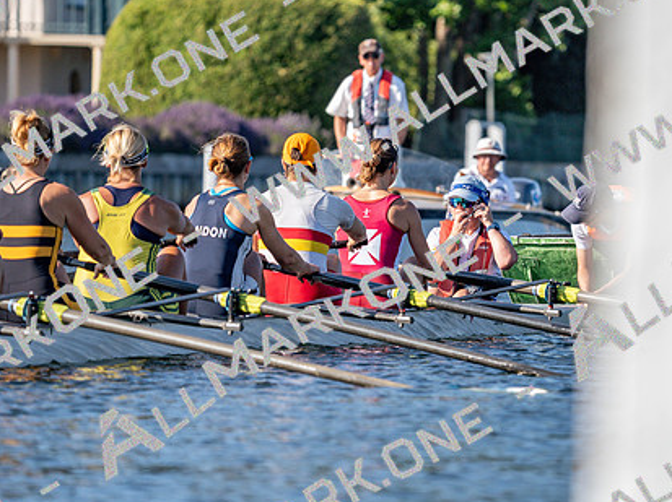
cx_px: 430
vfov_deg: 3.3
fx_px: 8786
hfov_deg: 4.4
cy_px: 228
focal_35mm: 453
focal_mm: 335
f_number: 6.3
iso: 250
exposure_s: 1/1600
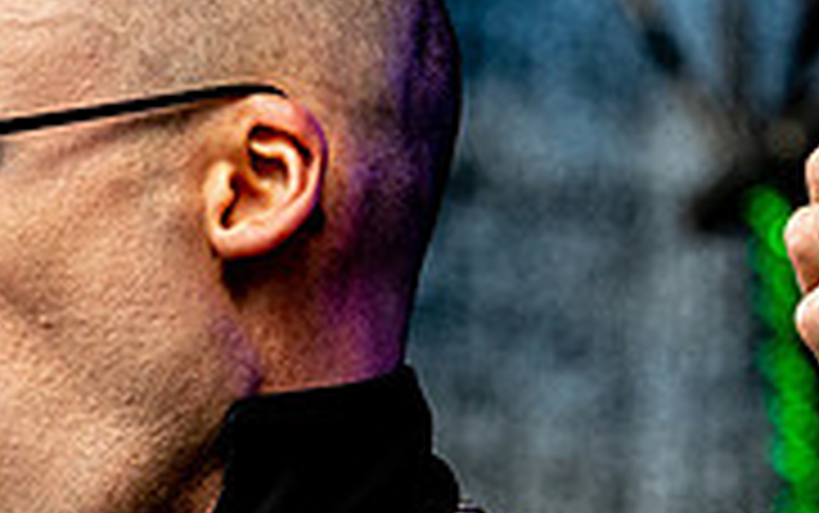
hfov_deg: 4.4
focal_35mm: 473
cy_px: 314
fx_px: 10564
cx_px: 36
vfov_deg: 2.8
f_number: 5.6
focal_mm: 120
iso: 2000
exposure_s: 1/1000
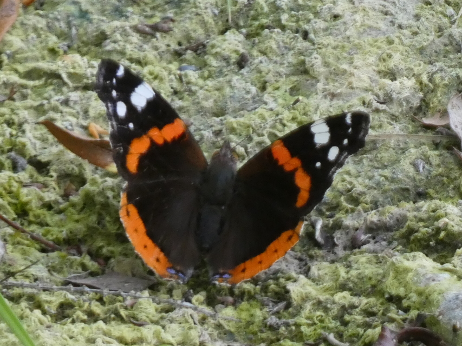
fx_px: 10679
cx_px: 231
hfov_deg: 2.5
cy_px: 173
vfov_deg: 1.9
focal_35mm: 800
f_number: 5.6
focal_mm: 143.4
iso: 640
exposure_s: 1/100
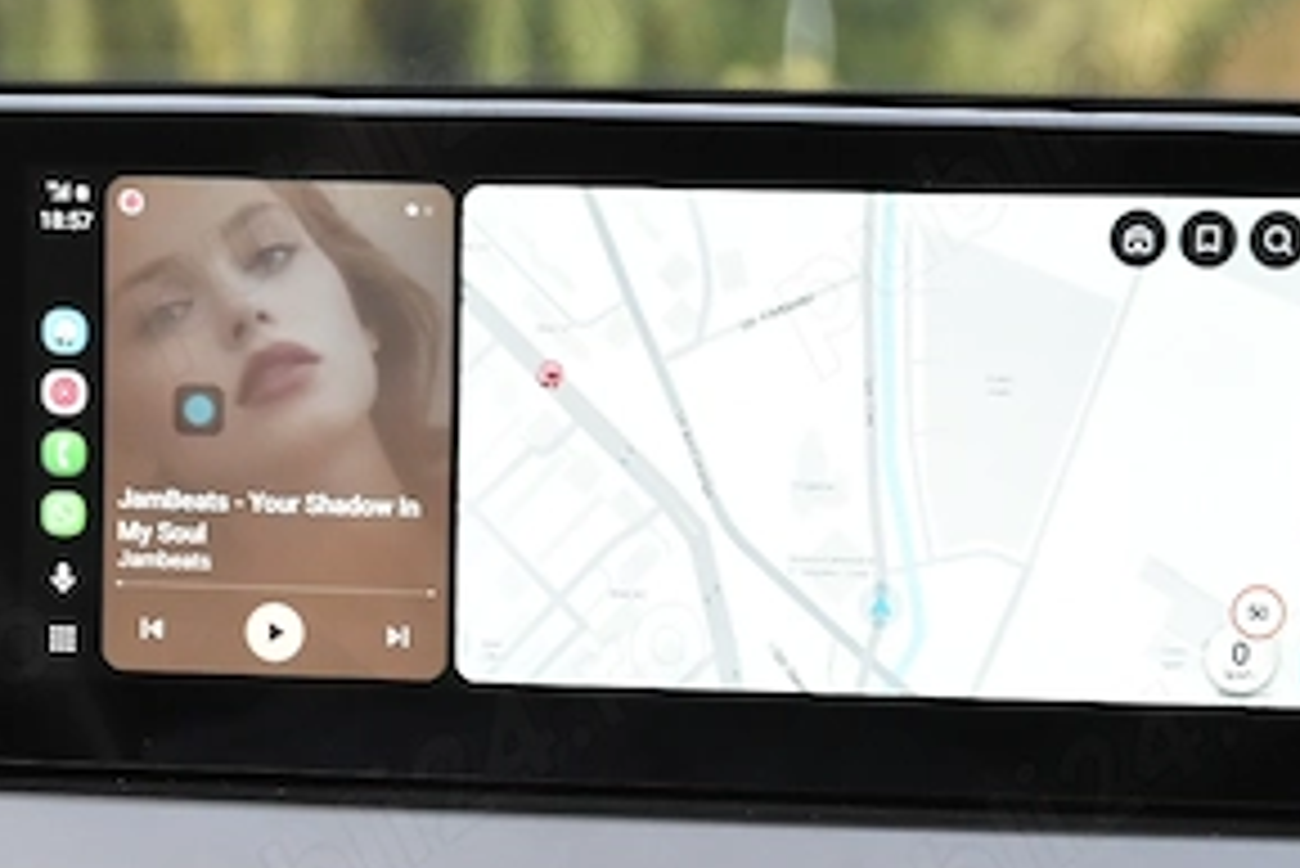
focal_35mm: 162
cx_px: 697
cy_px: 747
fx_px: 5853
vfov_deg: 8.5
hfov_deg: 12.7
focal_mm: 52
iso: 2500
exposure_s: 1/160
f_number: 5
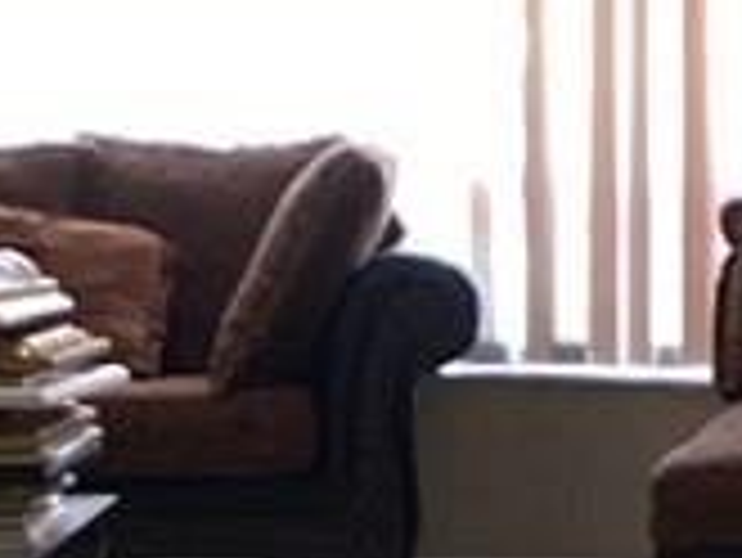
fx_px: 4119
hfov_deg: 10.3
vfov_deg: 7.7
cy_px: 522
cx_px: 490
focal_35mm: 192
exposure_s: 1/60
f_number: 2.4
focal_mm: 3.3
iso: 250
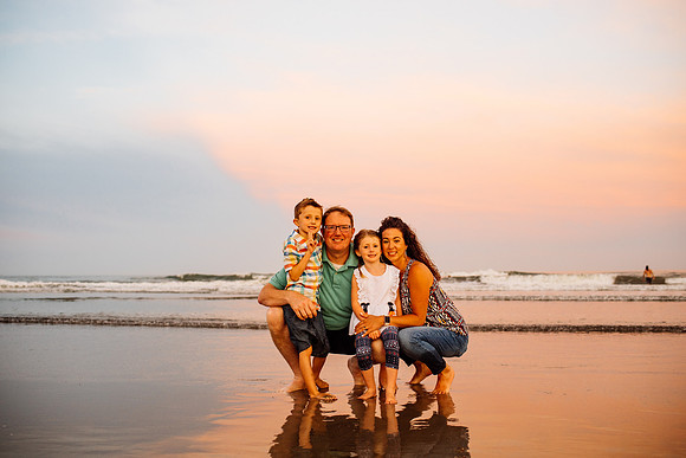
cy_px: 229
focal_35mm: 36
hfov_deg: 52.9
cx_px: 343
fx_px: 689
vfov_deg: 36.7
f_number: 2.8
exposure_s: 1/200
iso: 320
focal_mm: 35
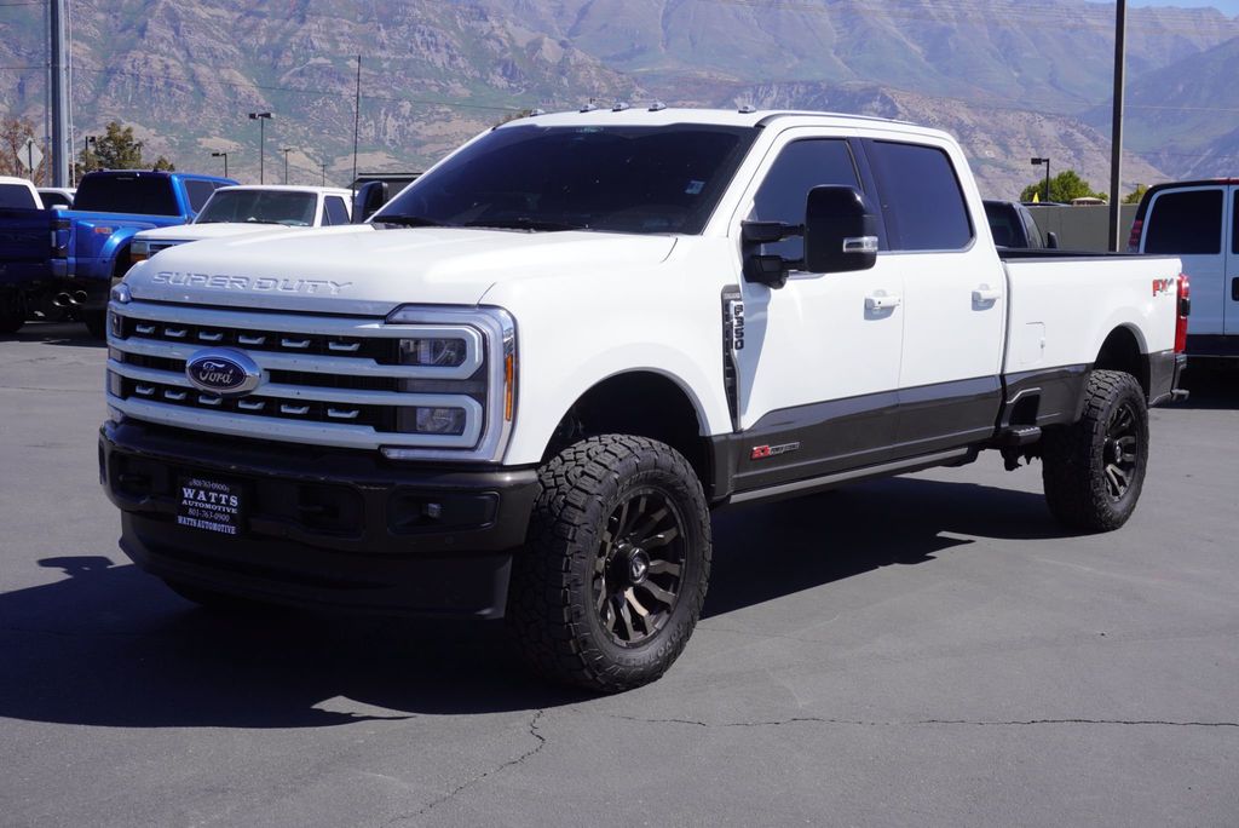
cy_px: 414
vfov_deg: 26.5
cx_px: 620
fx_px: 1756
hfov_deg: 38.9
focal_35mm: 51
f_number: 11
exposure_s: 1/160
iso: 100
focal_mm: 34
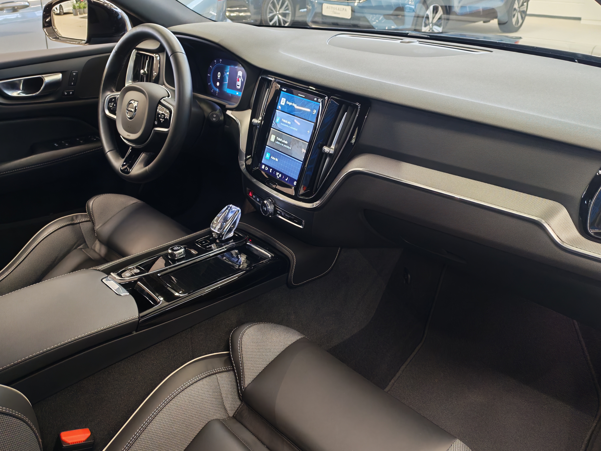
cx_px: 300
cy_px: 226
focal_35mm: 30
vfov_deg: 46.8
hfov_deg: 60.0
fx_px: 521
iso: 800
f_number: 1.9
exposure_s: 1/50
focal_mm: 6.12
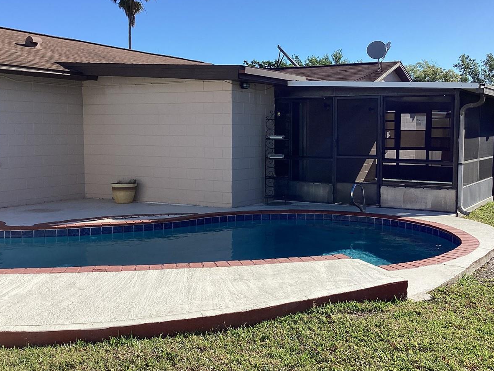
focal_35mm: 42
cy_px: 180
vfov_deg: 34.4
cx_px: 275
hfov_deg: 44.7
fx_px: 599
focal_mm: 3.3
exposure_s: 1/1431
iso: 25
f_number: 2.4
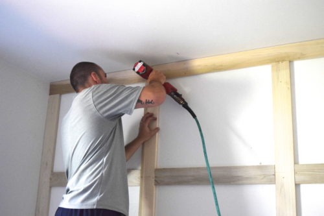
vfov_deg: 29.8
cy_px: 108
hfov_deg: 43.6
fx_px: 405
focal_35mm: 45
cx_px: 162
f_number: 5
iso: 3200
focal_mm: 30
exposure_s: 1/160
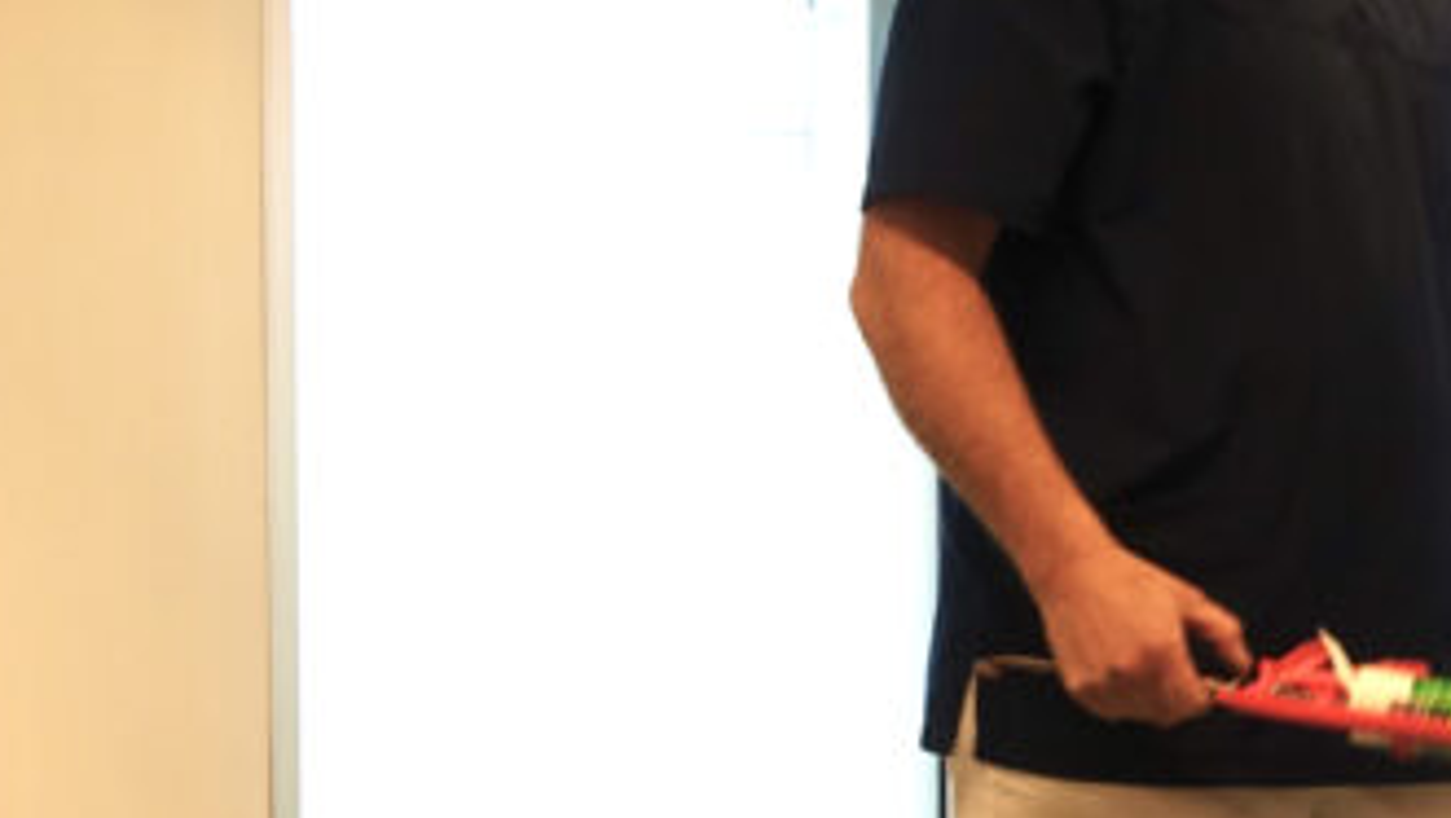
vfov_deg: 15.4
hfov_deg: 25.5
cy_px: 653
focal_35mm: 78
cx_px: 1521
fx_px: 3002
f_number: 4
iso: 160
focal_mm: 8.8
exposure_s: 1/125
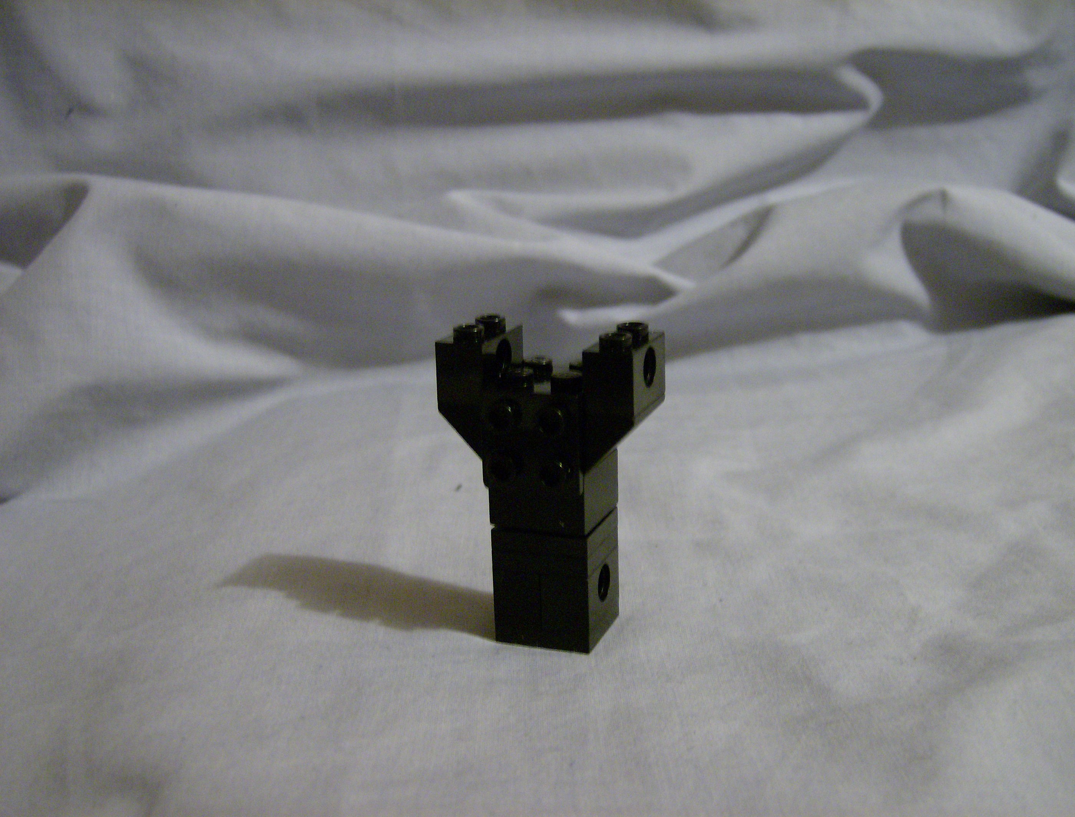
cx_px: 538
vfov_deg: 38.0
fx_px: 1186
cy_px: 408
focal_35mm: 38
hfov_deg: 48.8
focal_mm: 6.4
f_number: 2.9
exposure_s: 1/10.1
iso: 200
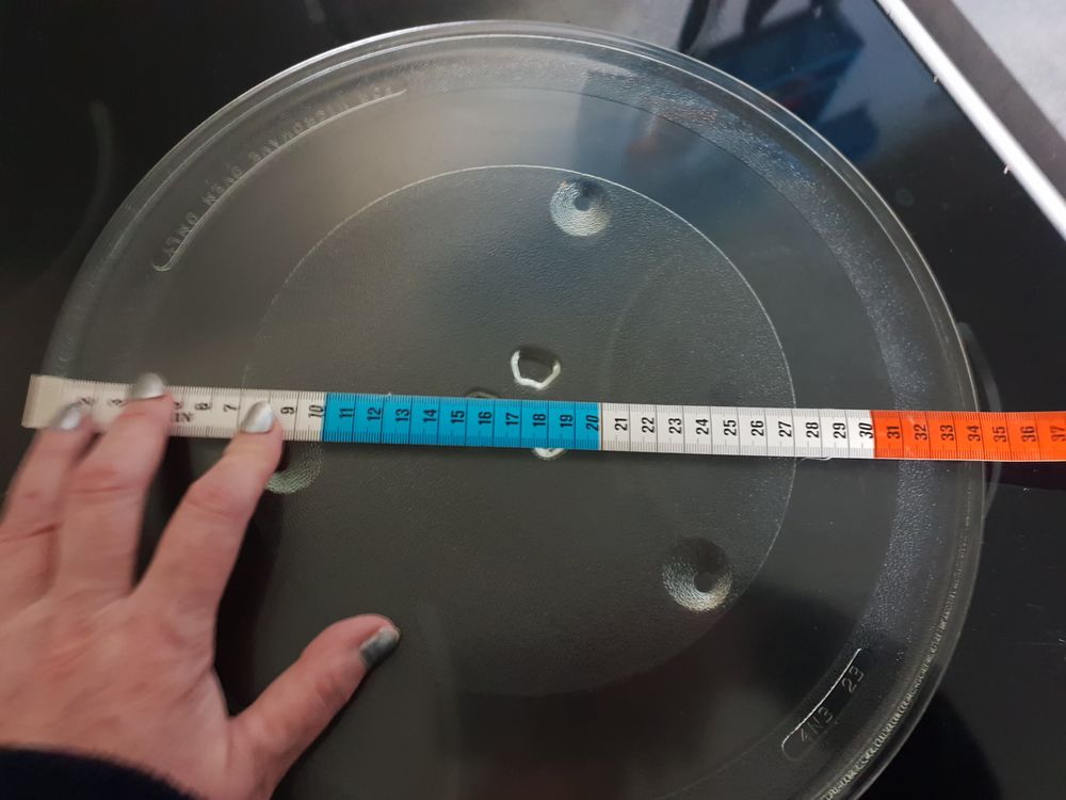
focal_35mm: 26
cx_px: 533
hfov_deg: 67.3
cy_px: 400
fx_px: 801
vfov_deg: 53.1
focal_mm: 4.3
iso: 320
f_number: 1.5
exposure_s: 1/10
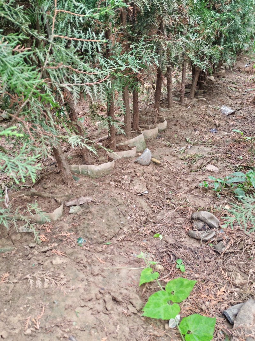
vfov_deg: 51.4
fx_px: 354
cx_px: 128
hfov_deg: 39.6
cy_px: 170
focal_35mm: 36
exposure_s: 1/100
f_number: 1.95
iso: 500
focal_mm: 5.52
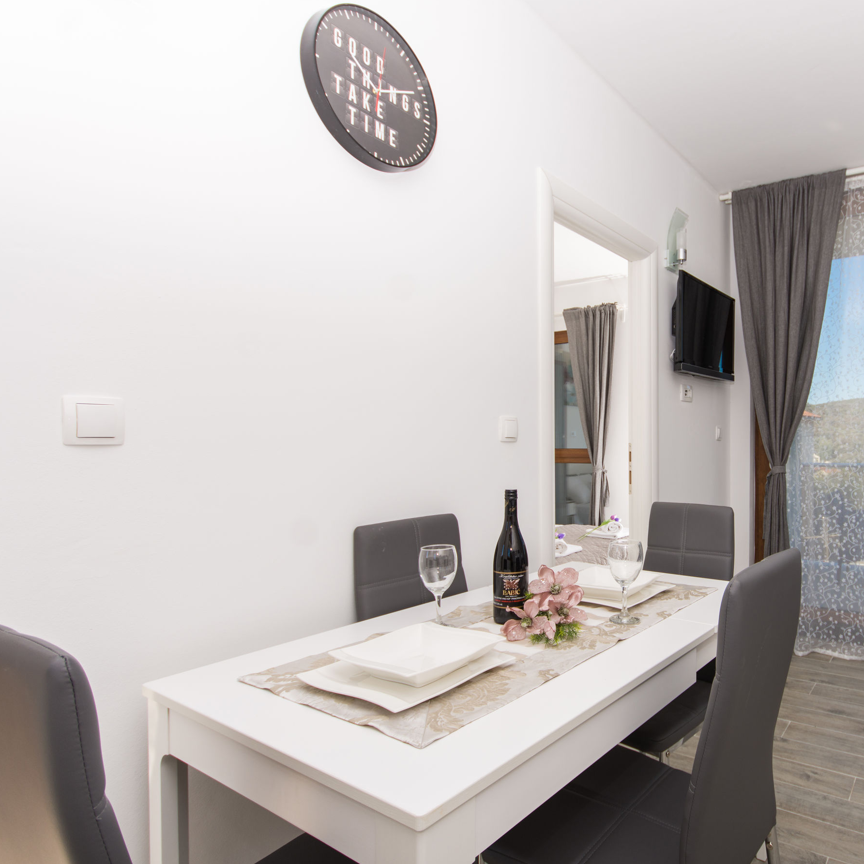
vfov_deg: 74.8
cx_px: 633
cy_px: 446
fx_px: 565
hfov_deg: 70.5
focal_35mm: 20
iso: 100
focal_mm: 10
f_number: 5
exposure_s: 1/250
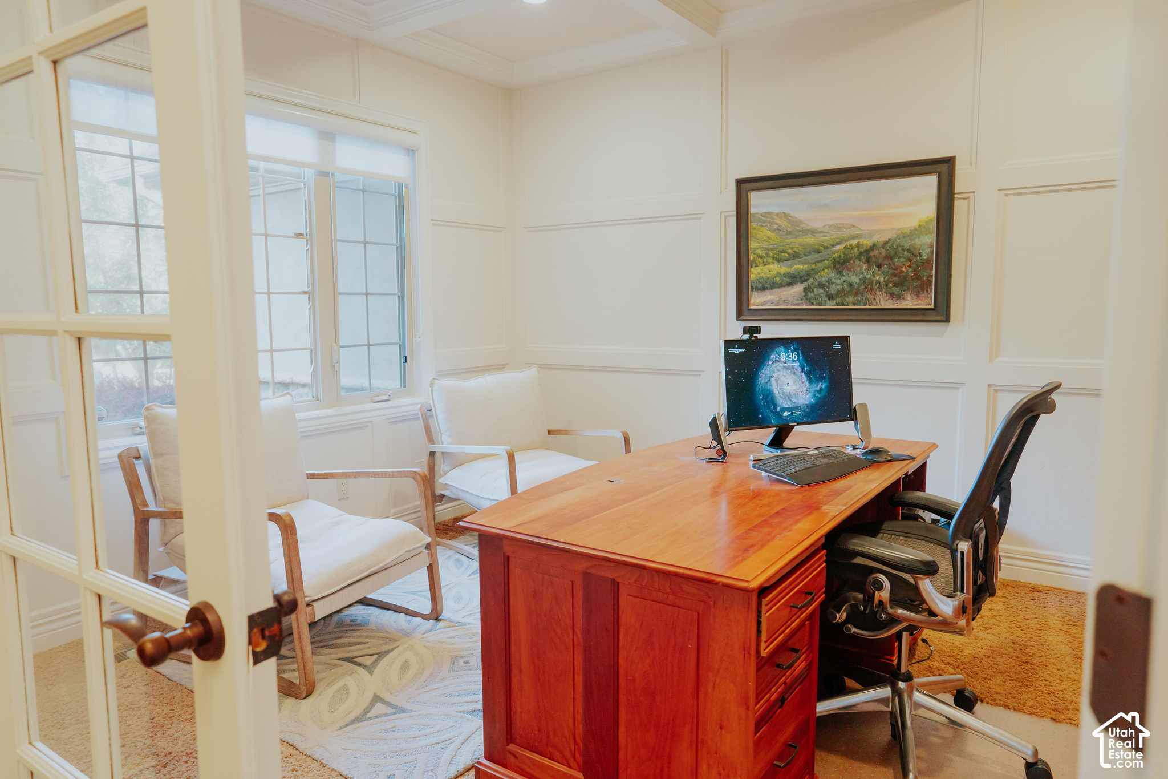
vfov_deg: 53.1
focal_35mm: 24
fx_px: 779
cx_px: 584
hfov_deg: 73.7
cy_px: 390
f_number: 5
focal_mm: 24
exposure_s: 1/30
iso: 400
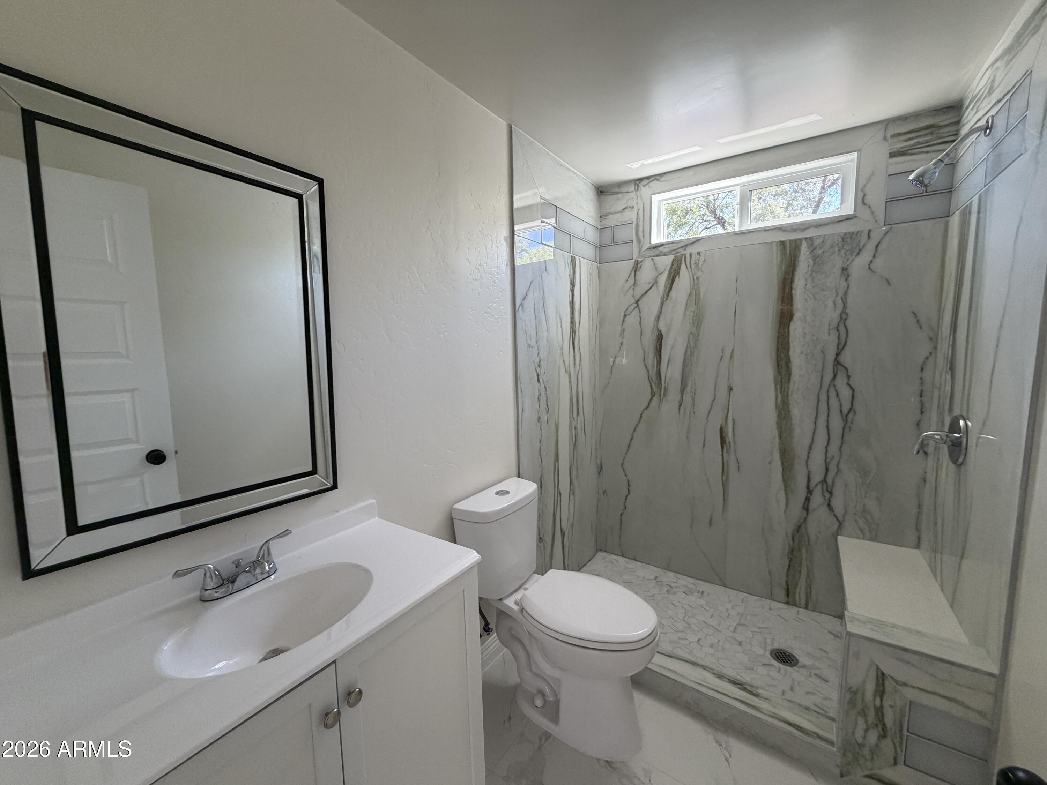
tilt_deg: -4.9
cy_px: 392
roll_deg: +0.7
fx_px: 423
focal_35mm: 14
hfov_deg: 102.1
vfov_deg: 85.7
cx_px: 524
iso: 250
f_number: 2.2
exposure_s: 1/121
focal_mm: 2.22
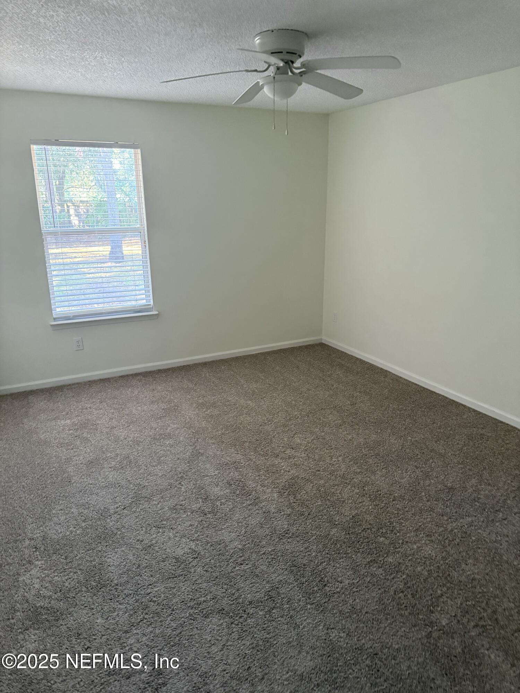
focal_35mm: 24
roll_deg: +0.4
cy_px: 346
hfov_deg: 56.8
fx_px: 481
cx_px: 260
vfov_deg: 71.6
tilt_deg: -15.0
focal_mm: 6.76
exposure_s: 1/60
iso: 800
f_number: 1.78
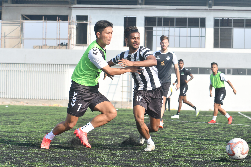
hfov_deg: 19.5
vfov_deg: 13.0
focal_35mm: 105
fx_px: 732
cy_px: 84
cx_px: 126
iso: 160
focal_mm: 70
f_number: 4.5
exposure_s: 1/640
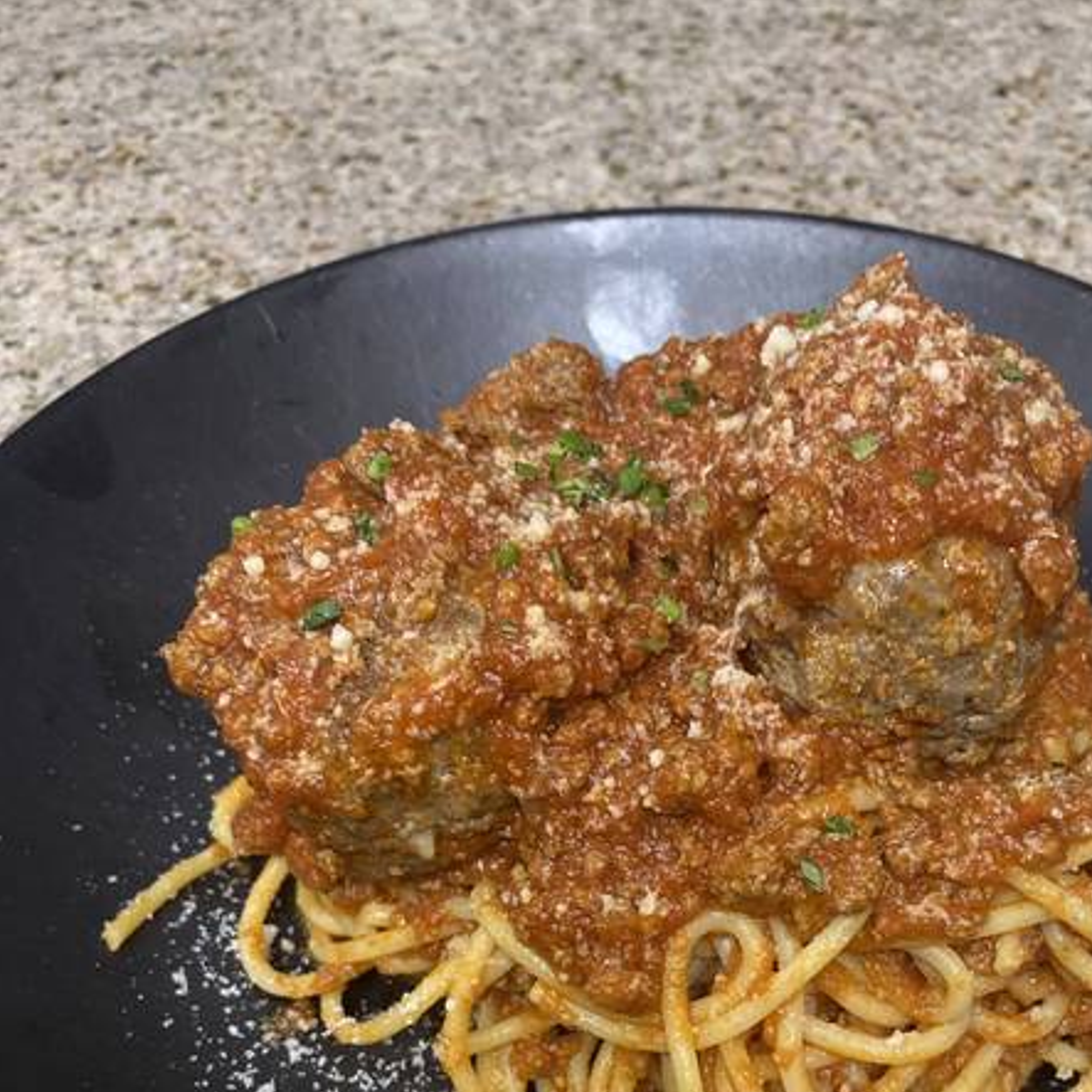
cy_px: 852
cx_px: 675
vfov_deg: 42.2
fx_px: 1356
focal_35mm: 38
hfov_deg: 43.5
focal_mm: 4.25
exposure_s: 1/60
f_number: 1.8
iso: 125
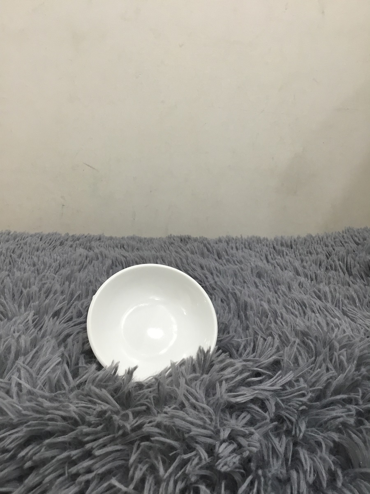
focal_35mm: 31
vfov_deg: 58.4
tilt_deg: -17.3
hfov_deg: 45.4
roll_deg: +0.2
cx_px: 185
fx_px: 442
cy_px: 247
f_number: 2.4
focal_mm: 3.3
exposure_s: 1/33
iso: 64
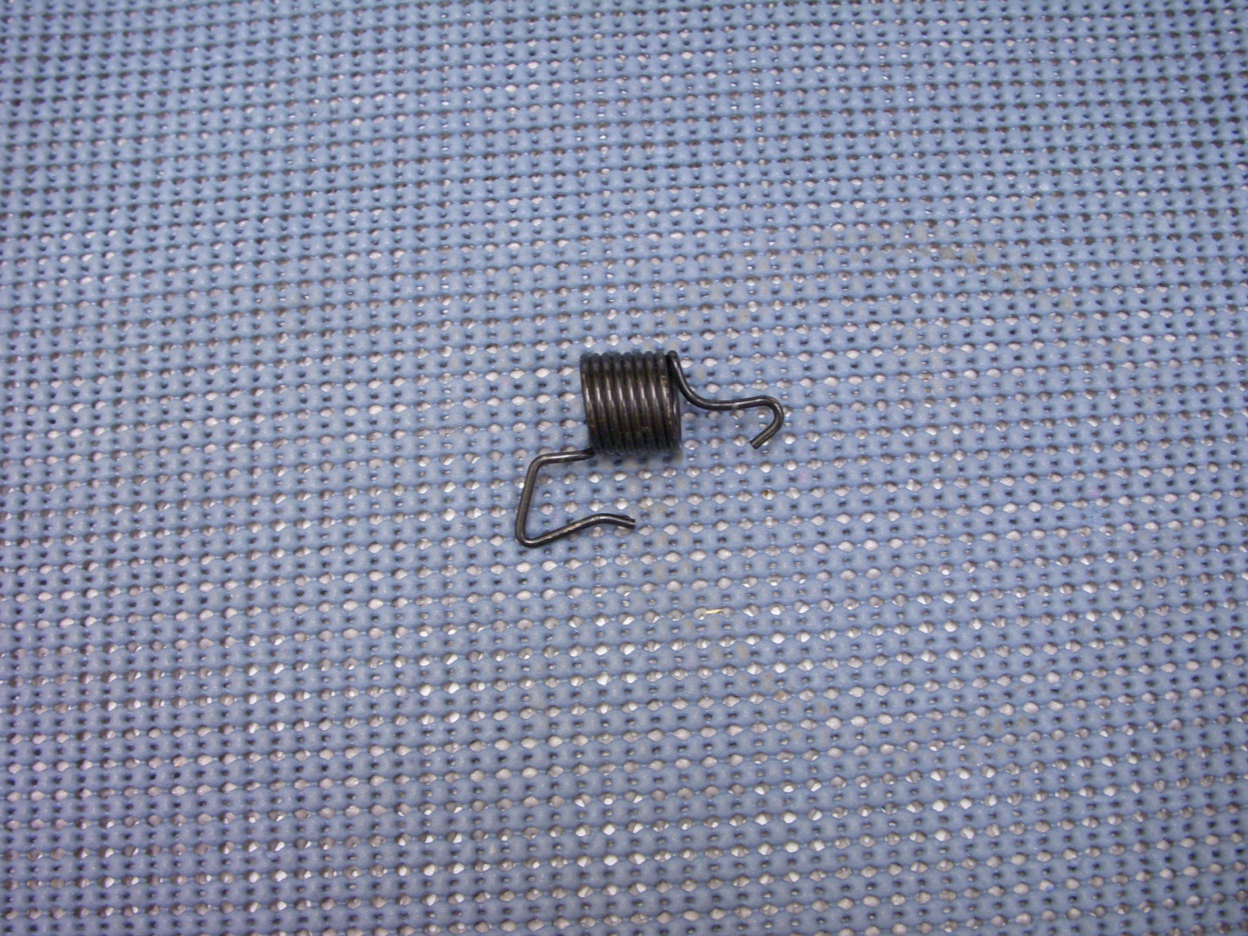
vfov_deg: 34.3
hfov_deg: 44.8
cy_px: 511
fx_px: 1514
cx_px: 609
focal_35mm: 42
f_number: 3.3
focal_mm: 6.3
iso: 200
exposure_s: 1/10
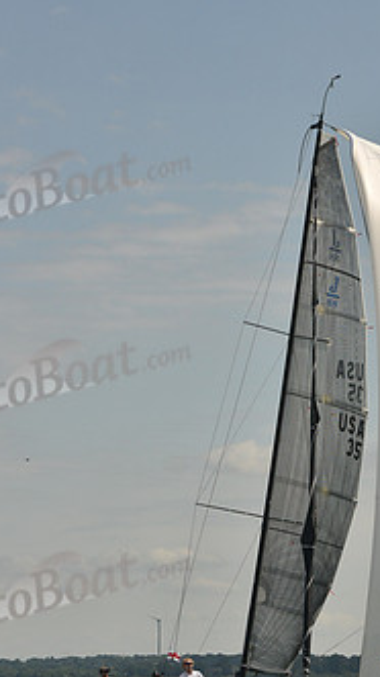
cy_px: 460
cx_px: 297
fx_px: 2958
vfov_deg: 13.0
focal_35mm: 165
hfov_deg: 7.3
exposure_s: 1/1250
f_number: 8
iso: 320
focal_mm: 90
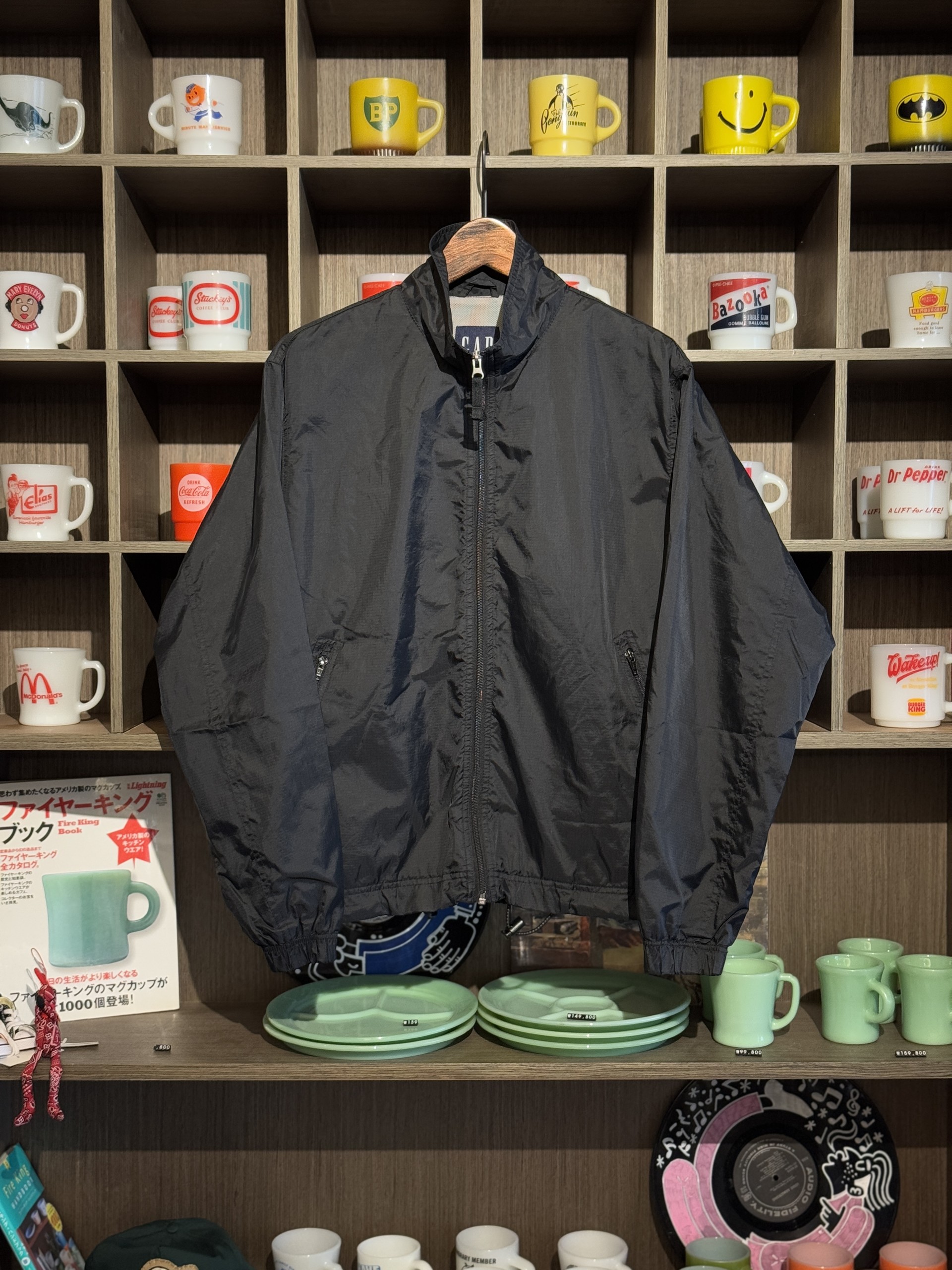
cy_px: 635
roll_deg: +0.3
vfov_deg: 39.7
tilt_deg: -1.8
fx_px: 1760
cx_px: 476
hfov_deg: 30.3
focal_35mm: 48
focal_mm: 6.76
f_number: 1.78
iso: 320
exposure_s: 1/40
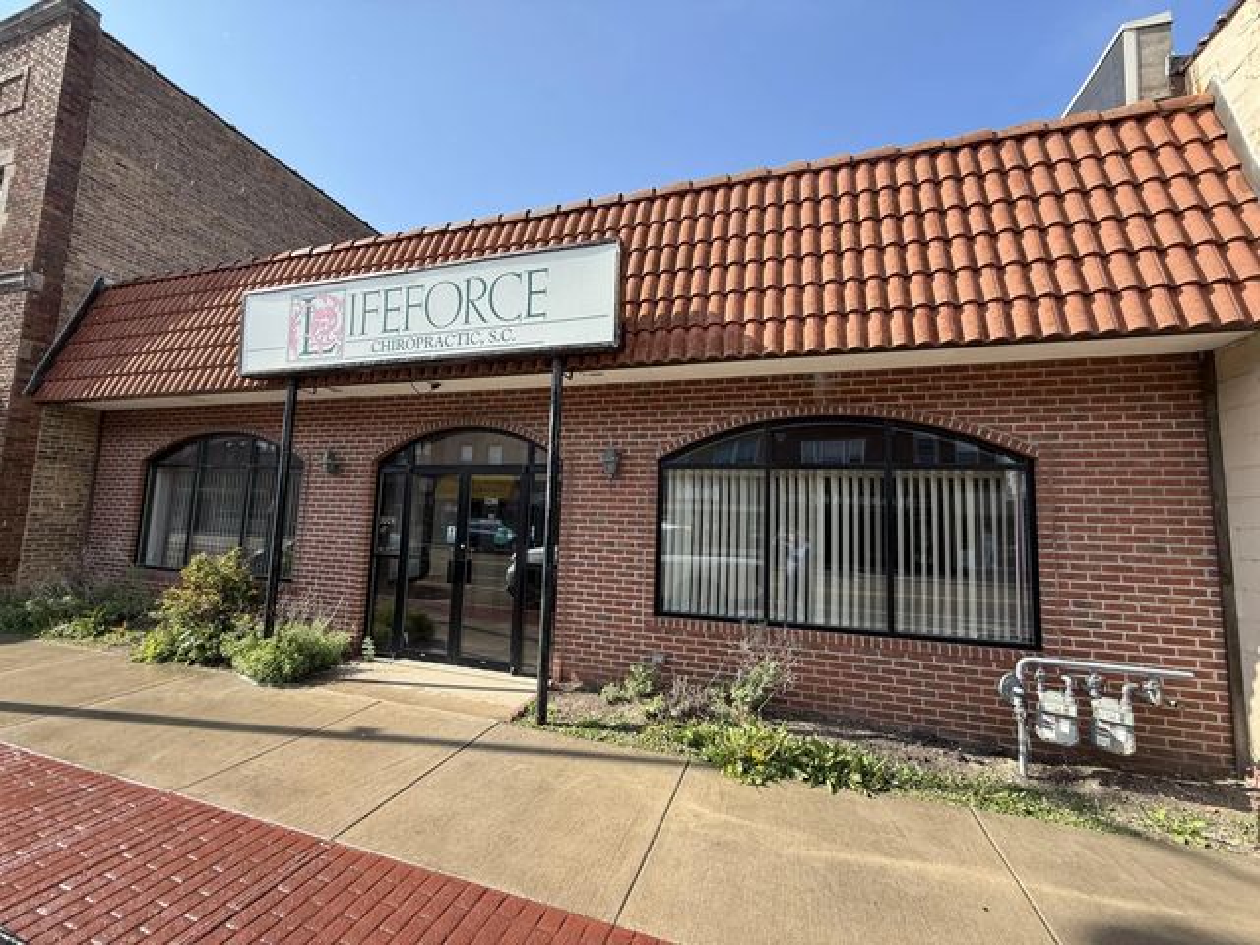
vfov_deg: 85.7
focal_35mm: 14
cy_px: 472
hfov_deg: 102.1
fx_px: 510
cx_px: 630
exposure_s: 1/439
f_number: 2.2
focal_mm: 2.22
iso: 50
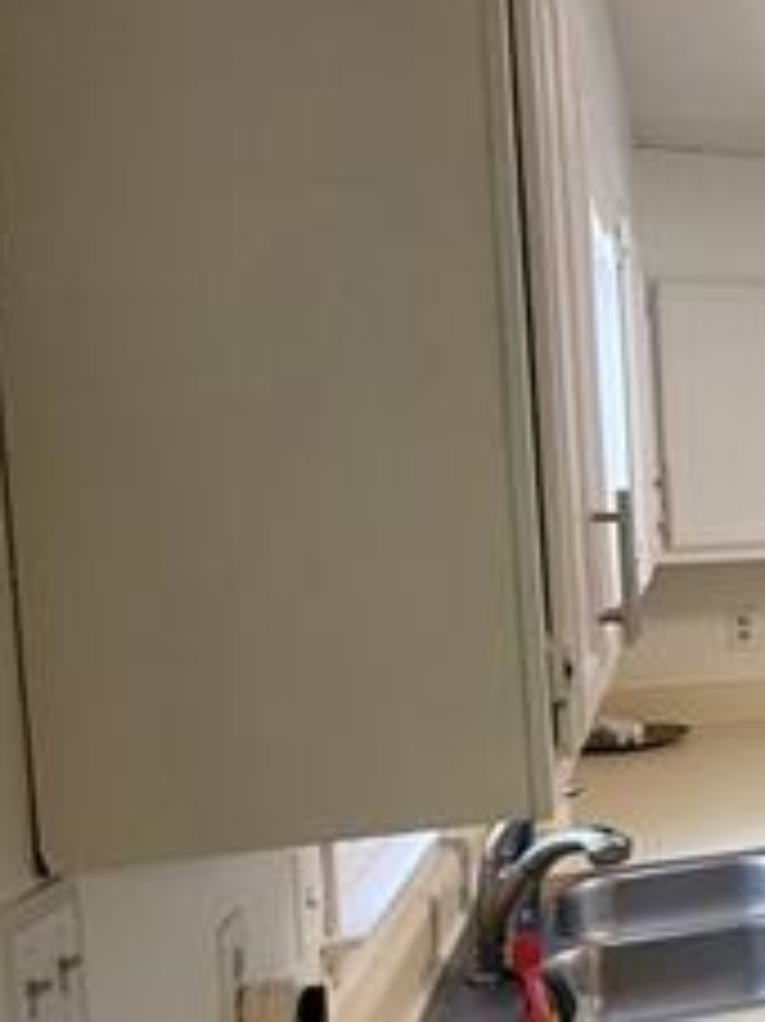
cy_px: 522
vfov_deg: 43.0
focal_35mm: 44
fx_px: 1298
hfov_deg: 23.0
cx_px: 1278
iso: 400
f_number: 2.2
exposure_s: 1/40
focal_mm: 2.2
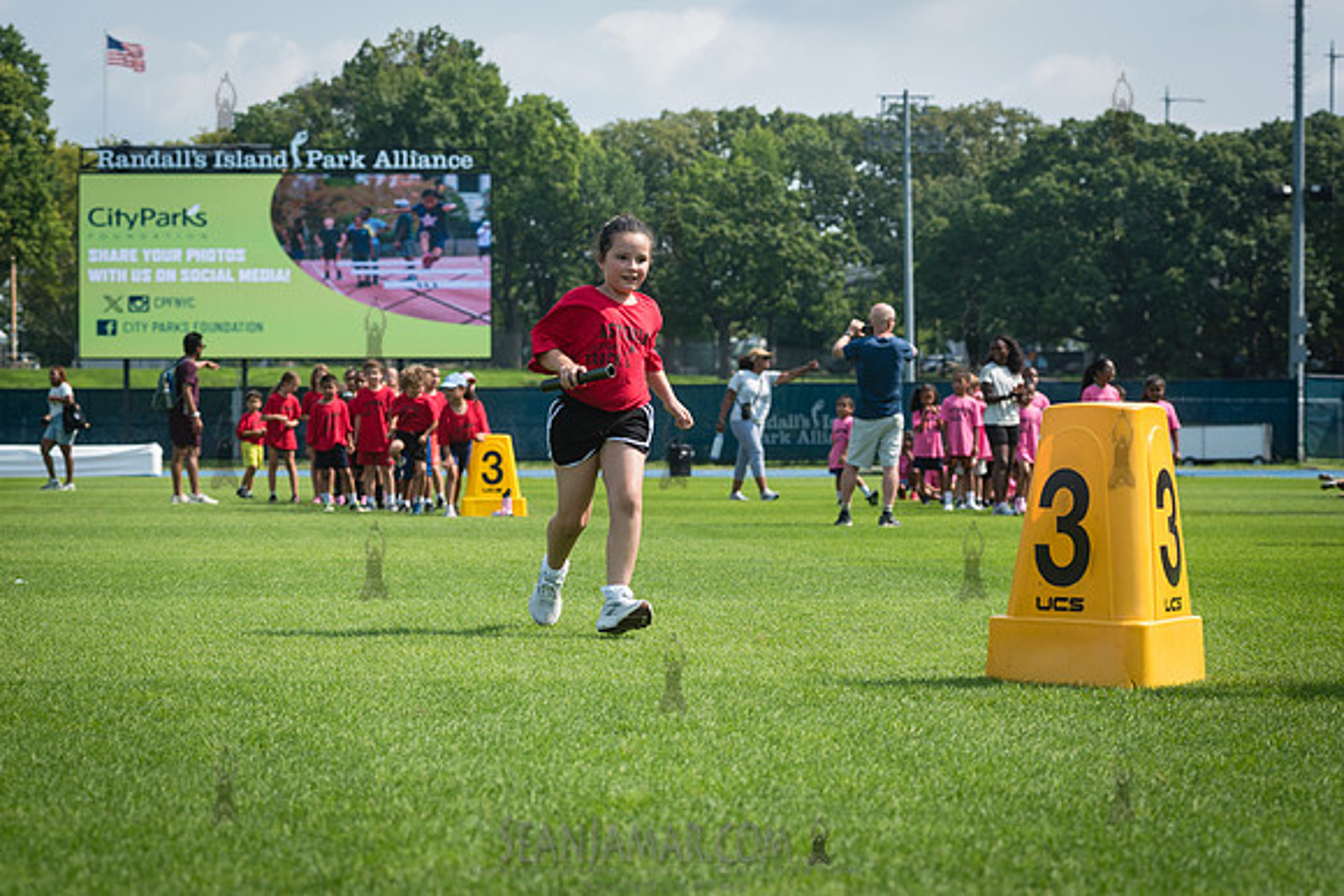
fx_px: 4051
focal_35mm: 109
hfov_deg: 18.8
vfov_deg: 12.6
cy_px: 448
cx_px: 672
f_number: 5.6
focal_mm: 105
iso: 160
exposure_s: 1/500
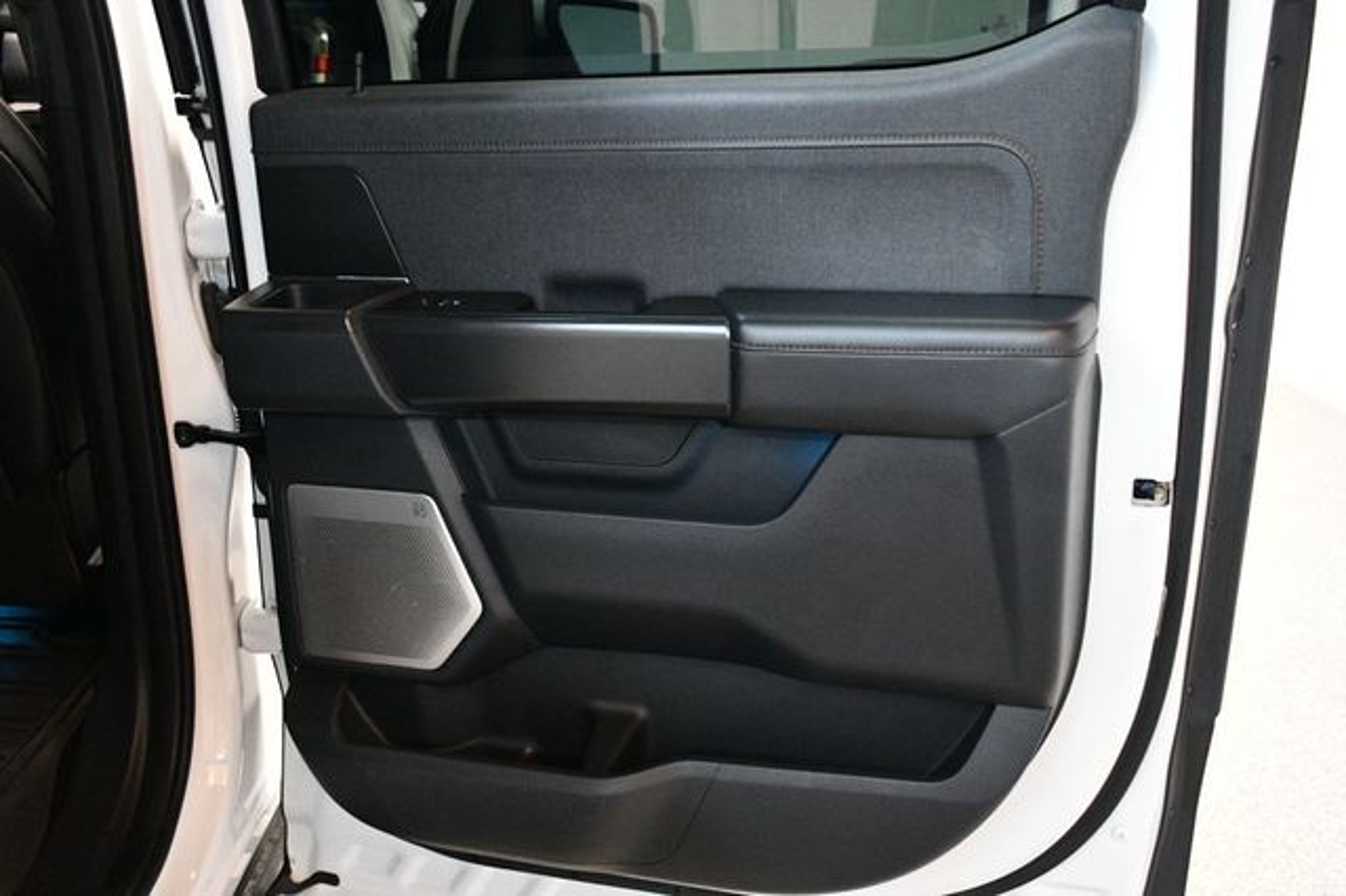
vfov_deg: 36.8
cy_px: 448
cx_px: 673
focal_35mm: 36
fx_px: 1345
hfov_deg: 53.2
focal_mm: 24
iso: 4500
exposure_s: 1/60
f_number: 3.8
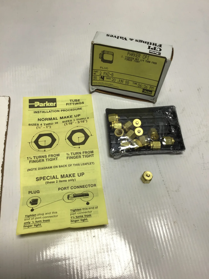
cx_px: 104
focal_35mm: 31
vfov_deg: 58.4
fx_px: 250
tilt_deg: -62.4
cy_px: 140
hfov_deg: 45.4
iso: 25
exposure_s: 1/189
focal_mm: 3.3
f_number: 2.4
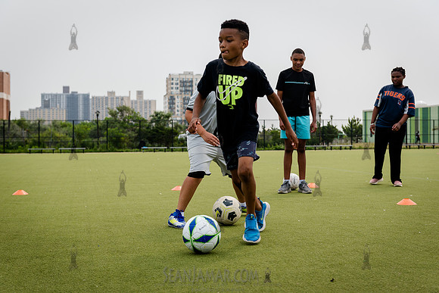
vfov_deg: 26.0
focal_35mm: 52
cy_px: 146
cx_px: 220
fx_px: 634
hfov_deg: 38.2
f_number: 4
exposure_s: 1/1600
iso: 250
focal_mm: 52
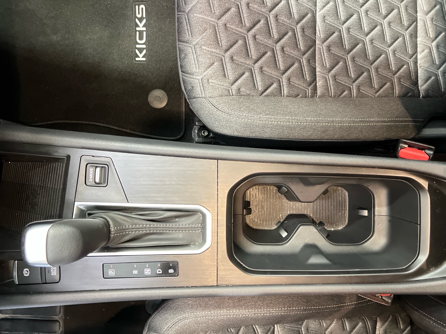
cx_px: 223
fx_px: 335
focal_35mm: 26
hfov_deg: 67.3
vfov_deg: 53.1
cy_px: 167
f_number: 1.5
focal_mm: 5.7
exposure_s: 1/20
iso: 1000
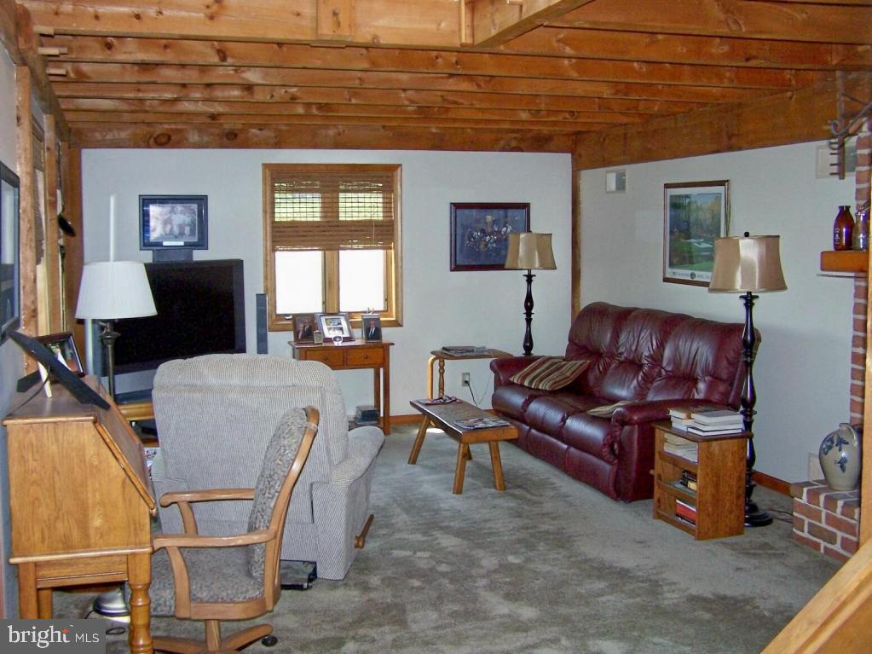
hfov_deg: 49.0
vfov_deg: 37.7
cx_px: 436
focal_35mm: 38
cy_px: 327
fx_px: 957
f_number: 2.8
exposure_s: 1/60
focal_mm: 6.3
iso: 140
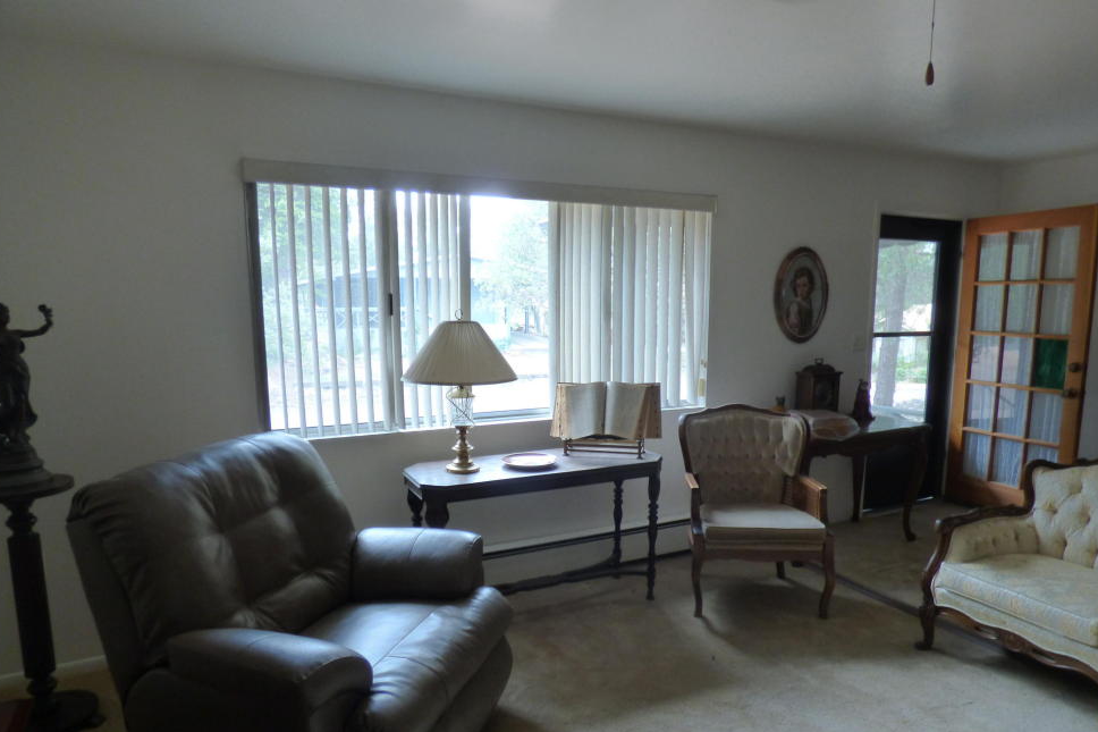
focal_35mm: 22
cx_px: 546
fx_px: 671
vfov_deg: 57.0
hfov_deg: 78.6
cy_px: 418
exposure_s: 1/100
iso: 400
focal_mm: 3.58
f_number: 2.8
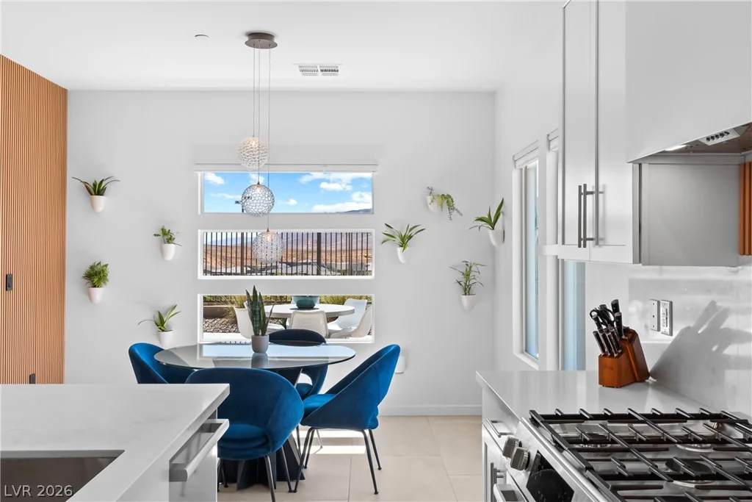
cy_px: 251
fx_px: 648
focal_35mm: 31
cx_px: 376
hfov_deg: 60.3
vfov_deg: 42.3
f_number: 8
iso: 400
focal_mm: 21
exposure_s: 1/10
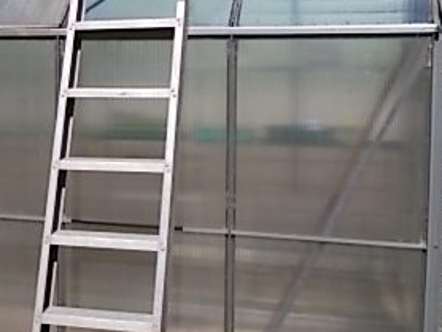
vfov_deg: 21.3
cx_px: 72
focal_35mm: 69
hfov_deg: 27.4
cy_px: 118
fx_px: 882
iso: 80
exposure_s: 1/200
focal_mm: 5.3
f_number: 8.6
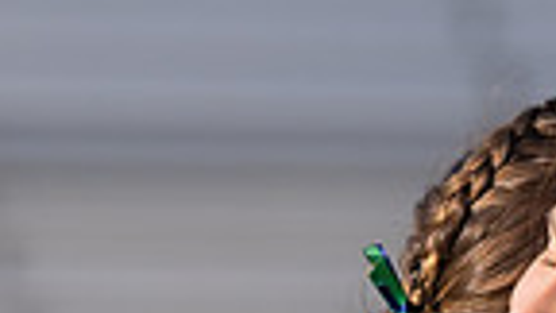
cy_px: 736
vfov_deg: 1.6
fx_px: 10866
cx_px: 748
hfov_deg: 2.9
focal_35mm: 737
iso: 200
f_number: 2.8
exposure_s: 1/3200
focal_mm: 129
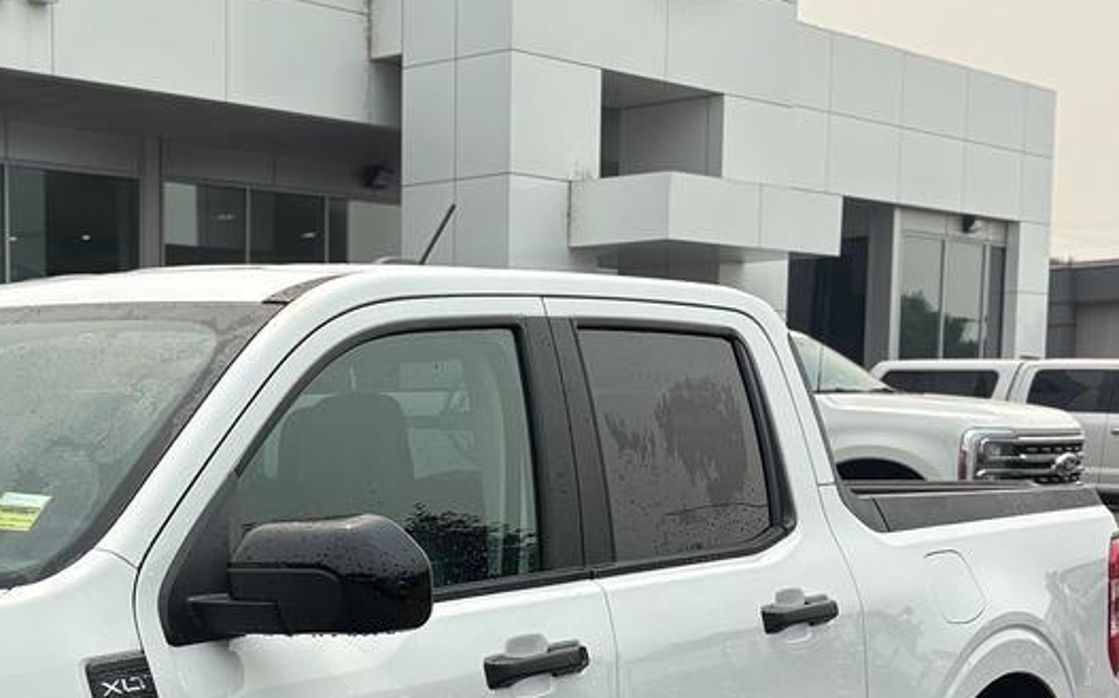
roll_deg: +1.8
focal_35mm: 67
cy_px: 685
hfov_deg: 27.9
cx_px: -113
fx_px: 2043
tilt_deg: -7.7
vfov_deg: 18.9
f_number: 1.6
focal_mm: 5.96
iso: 50
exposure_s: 1/3831
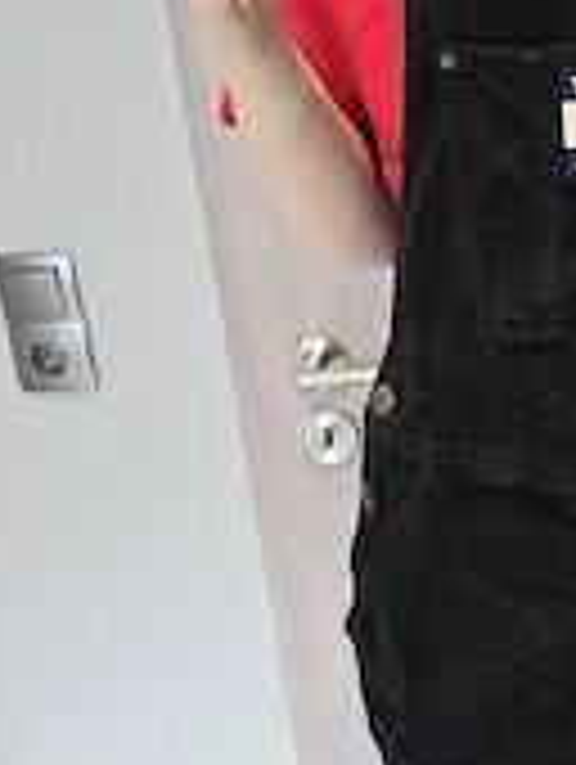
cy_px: 320
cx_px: 648
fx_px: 1195
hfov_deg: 25.0
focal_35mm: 54
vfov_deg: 35.4
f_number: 1.7
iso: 500
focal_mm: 6.3
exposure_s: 1/101
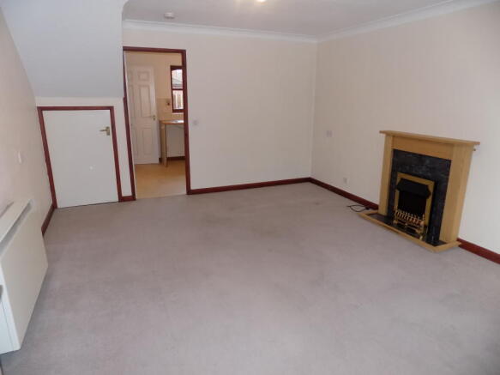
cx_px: 250
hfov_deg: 73.9
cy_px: 188
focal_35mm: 23
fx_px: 332
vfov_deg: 58.9
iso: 200
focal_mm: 4
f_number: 3.1
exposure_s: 1/30
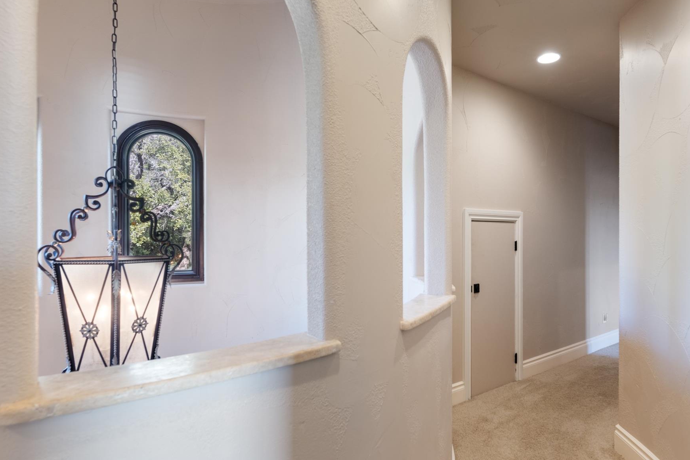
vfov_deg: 61.9
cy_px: 233
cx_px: 390
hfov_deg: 83.5
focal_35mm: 20
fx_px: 383
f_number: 8
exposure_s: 1/6
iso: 400
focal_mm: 17
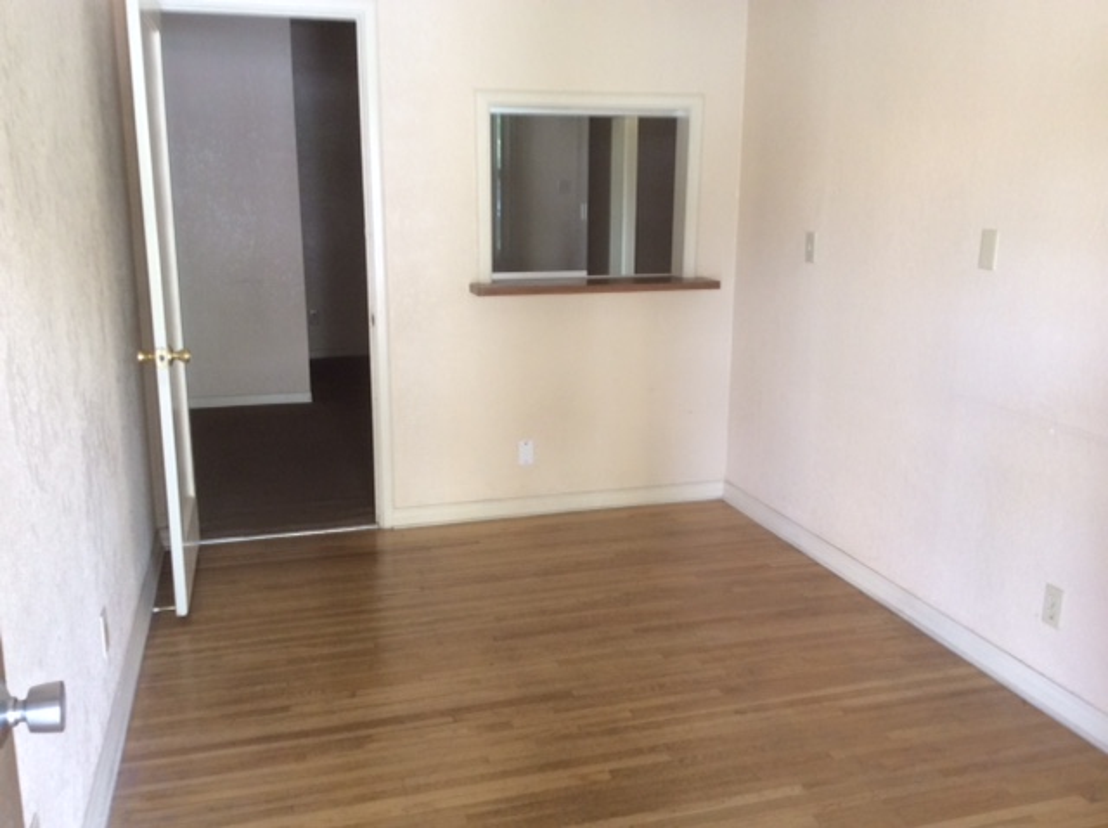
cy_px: 414
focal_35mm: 32
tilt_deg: -13.0
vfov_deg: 44.1
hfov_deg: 56.9
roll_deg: -0.4
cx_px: 554
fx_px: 1023
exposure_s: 1/24
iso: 80
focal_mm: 3.3
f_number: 2.4
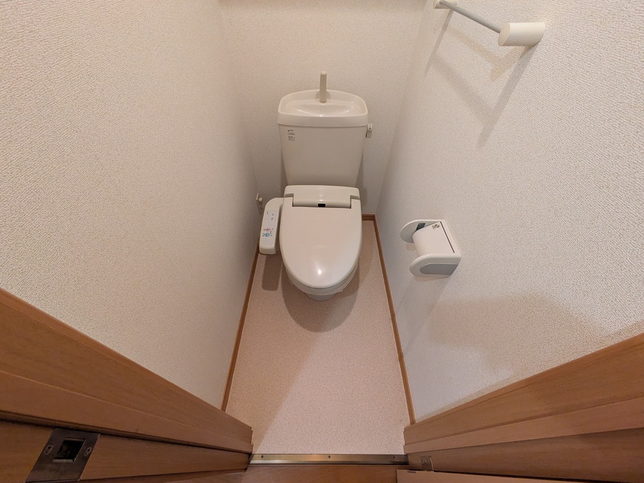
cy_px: 242
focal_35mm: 14
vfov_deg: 85.7
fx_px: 260
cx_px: 322
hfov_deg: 102.1
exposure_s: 1/24
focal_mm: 1.83
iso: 297
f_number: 2.2
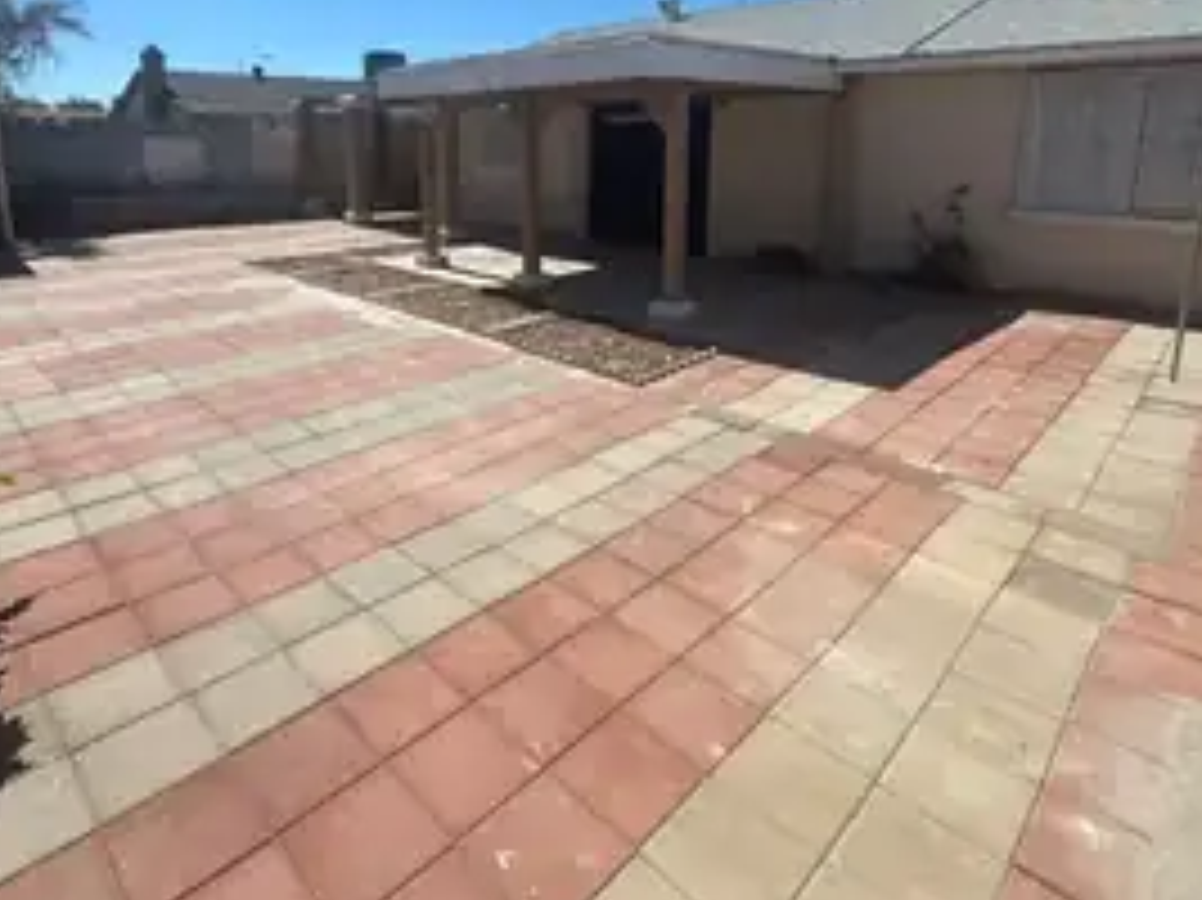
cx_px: 522
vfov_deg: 61.1
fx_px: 729
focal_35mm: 21
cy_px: 266
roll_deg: +0.1
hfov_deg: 78.6
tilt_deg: -10.6
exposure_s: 1/2770
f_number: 2.2
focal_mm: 2.22
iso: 50
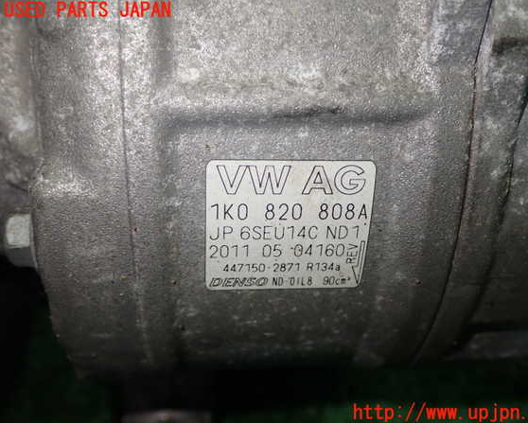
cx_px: 283
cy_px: 212
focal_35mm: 43
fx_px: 672
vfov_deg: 34.9
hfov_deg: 42.9
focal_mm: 7.31
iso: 200
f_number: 2.8
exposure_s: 1/60
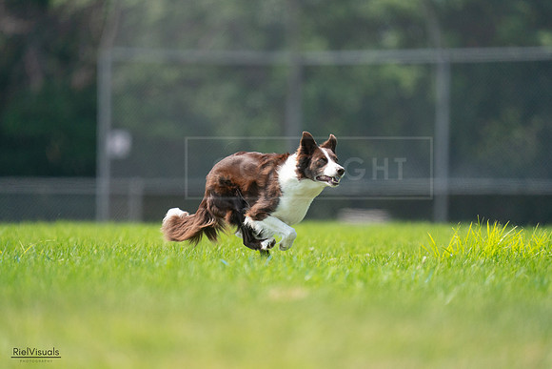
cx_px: 276
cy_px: 184
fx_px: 9202
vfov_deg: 2.3
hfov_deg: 3.4
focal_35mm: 600
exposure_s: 1/4000
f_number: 6.3
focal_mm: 600
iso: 2000
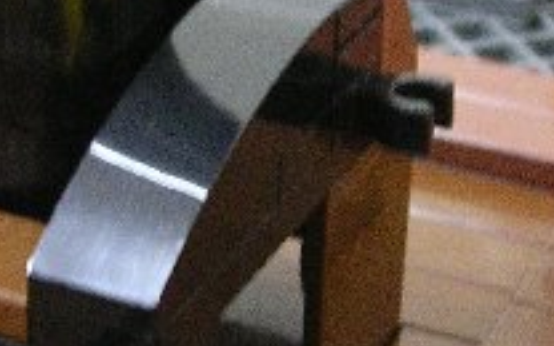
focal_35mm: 124
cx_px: 197
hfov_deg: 16.8
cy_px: 98
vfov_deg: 10.5
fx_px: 1872
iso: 400
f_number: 2.8
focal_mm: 5.8
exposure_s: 1/3.2
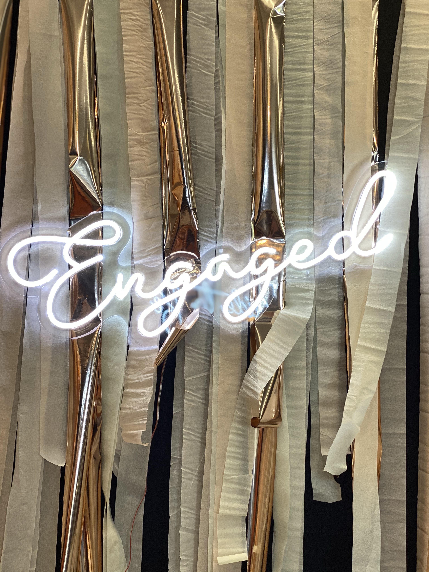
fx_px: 859
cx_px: 214
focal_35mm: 52
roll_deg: -0.3
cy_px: 286
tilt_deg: +1.6
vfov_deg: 36.8
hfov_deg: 28.0
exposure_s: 1/100
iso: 32
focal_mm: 6
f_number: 2
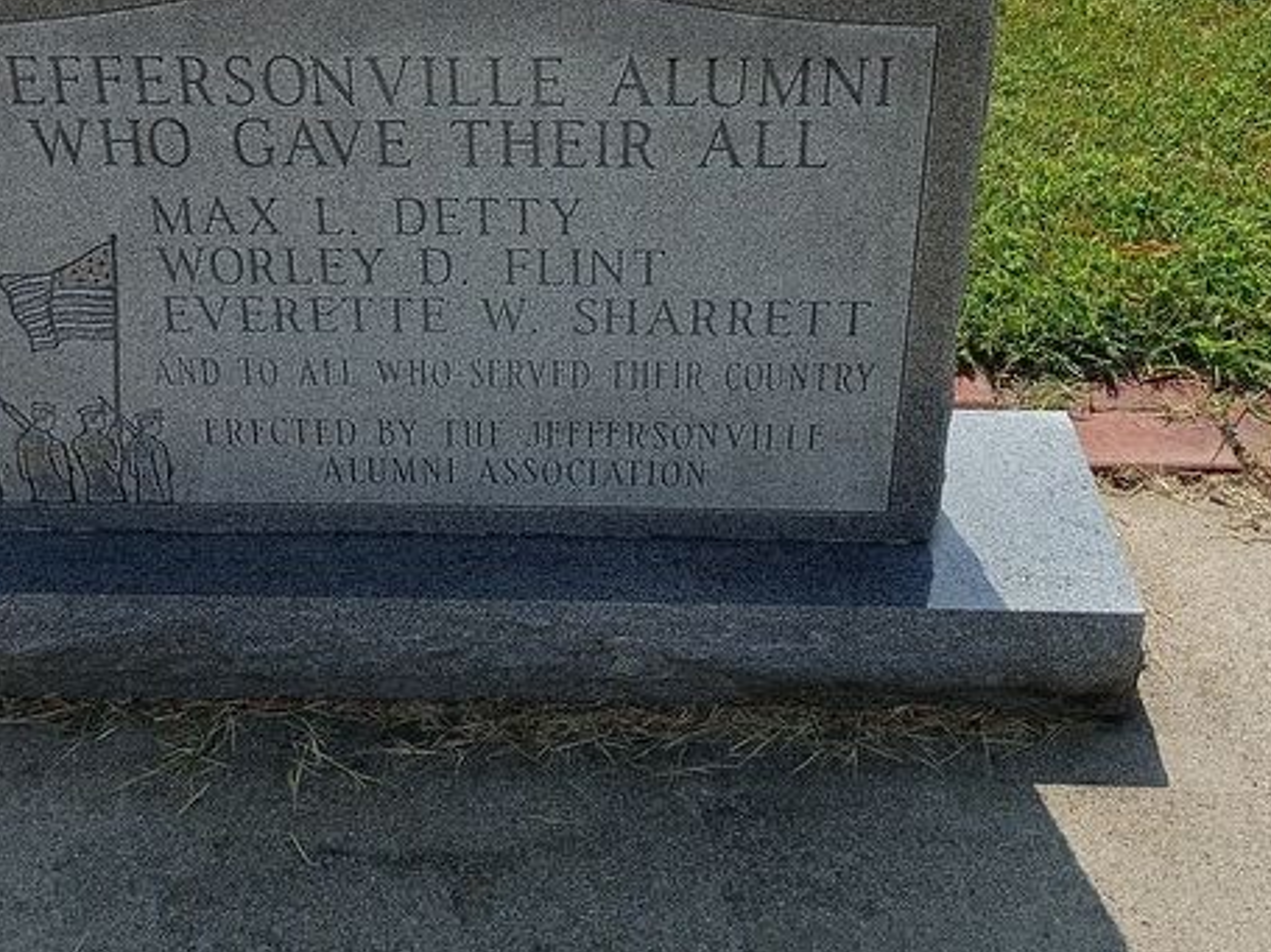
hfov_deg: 37.4
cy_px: 240
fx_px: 1872
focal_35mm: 51
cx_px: 511
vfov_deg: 28.1
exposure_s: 1/1142
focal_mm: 4.27
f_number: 1.8
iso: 104
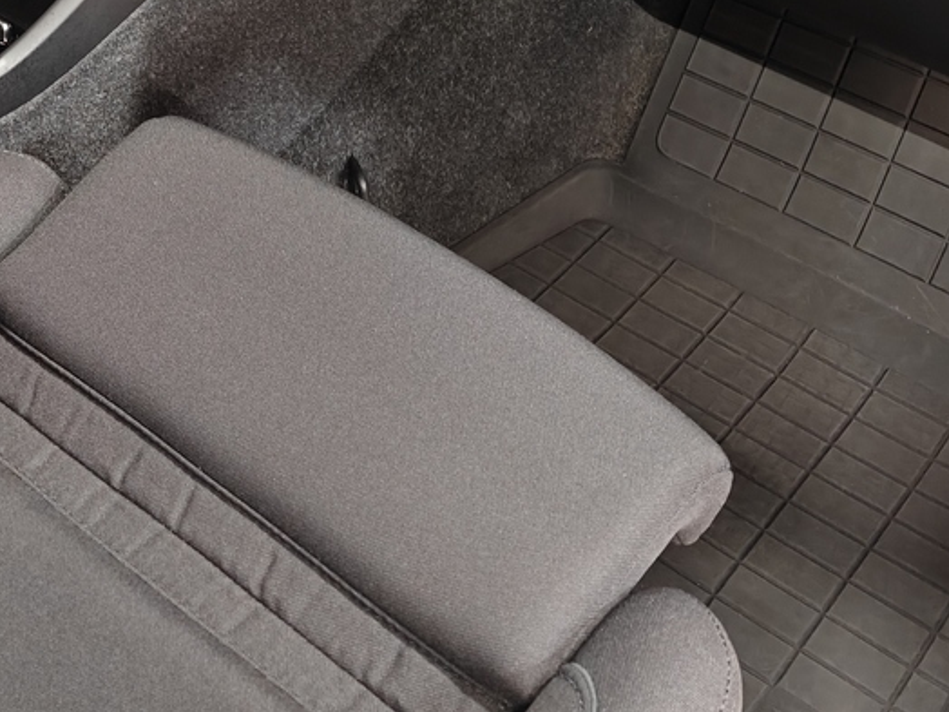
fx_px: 1809
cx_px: 188
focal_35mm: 66
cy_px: -194
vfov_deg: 20.5
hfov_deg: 28.7
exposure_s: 1/33
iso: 160
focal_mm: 5.59
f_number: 1.8
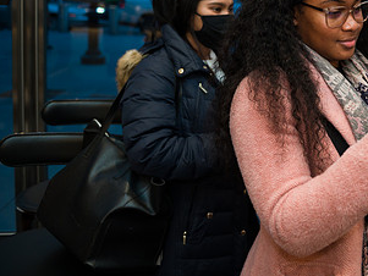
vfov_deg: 28.4
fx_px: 532
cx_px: 352
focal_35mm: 50
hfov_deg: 35.2
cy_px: 51
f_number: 3.2
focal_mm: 27
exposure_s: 1/200
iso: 400
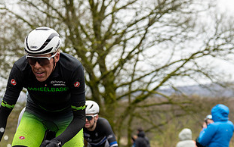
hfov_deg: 13.0
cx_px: 56
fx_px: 1021
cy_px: 98
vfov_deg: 8.2
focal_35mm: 160
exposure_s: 1/1000
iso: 640
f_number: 3.5
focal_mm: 70
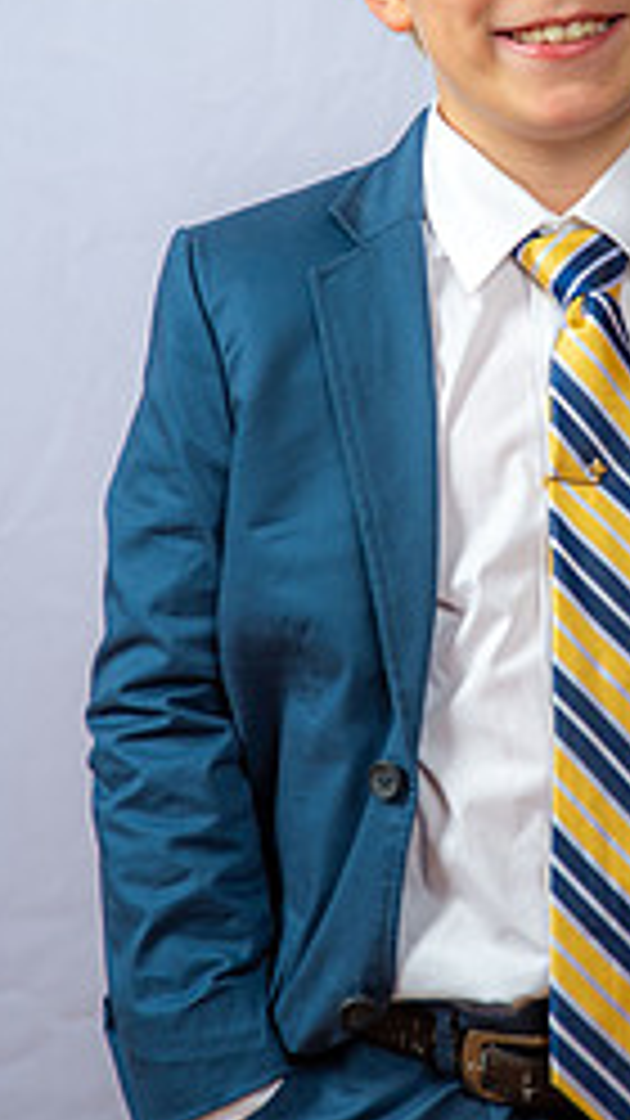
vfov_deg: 14.2
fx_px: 4486
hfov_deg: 8.0
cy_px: 369
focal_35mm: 151
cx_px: 574
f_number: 5.6
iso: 250
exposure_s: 1/200
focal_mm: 80
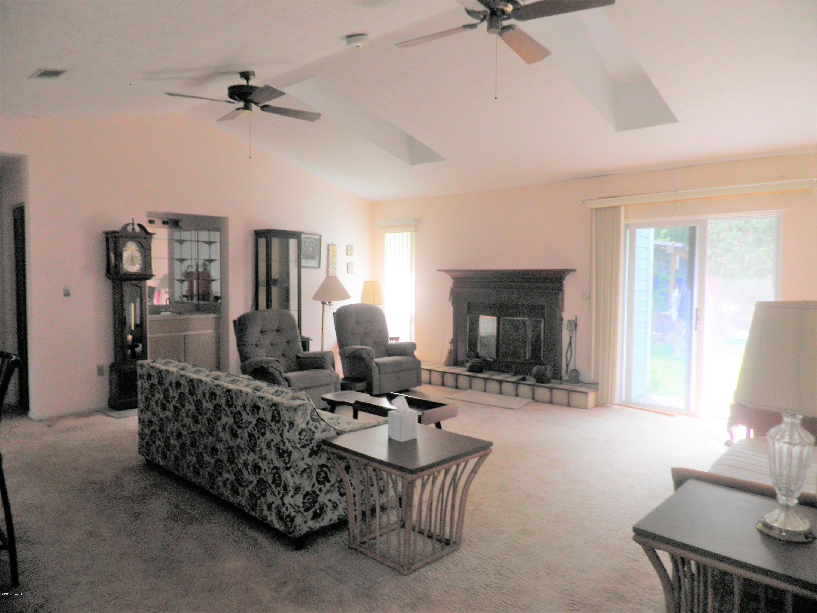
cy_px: 306
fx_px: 566
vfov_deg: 56.8
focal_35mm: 24
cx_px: 408
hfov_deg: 71.6
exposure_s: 1/30
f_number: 3.3
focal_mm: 4.3
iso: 64
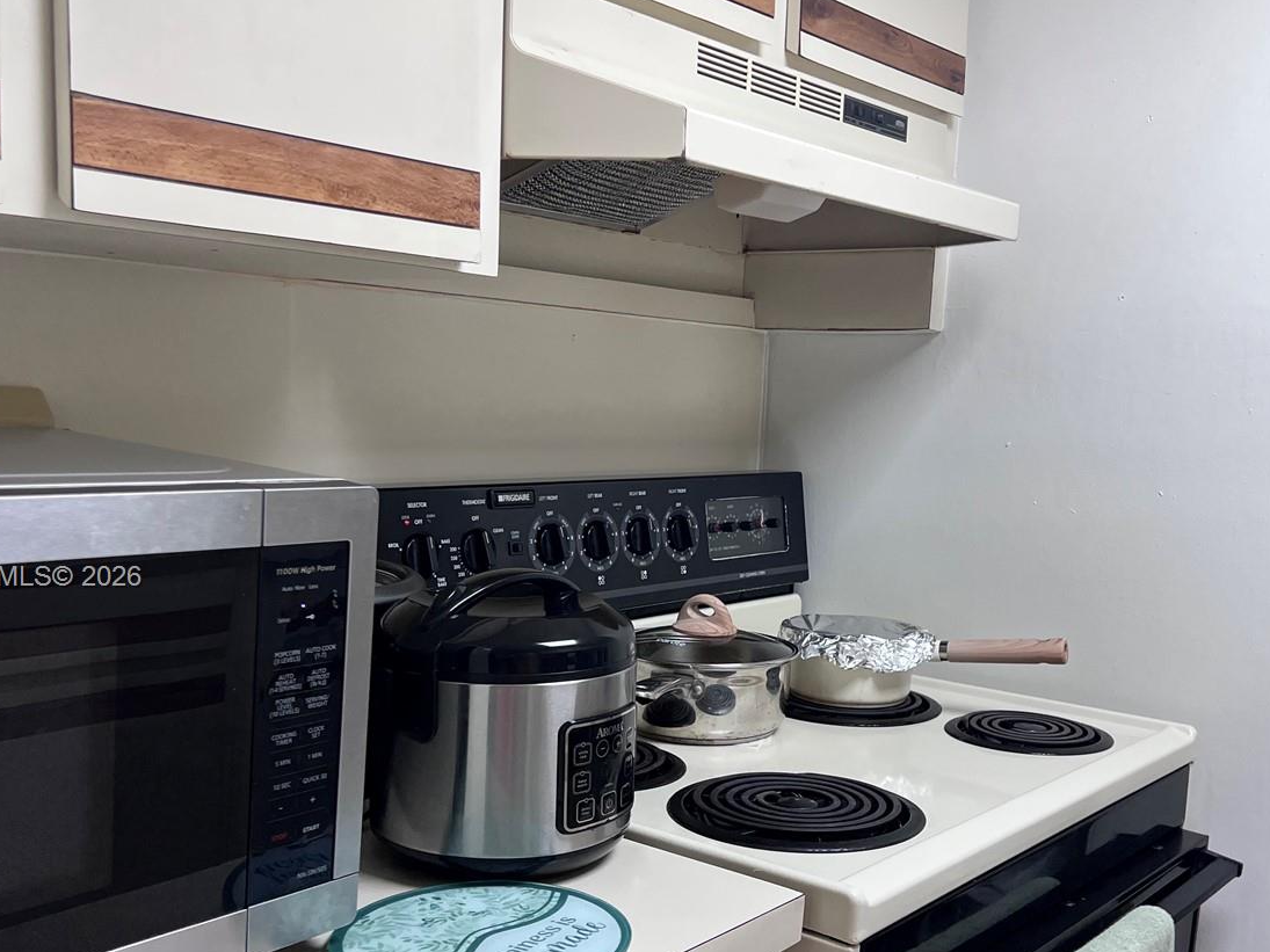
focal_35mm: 38
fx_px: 1394
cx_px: 709
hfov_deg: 48.9
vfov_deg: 37.5
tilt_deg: -7.8
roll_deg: -2.0
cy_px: 579
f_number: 1.5
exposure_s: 1/120
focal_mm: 5.7
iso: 80
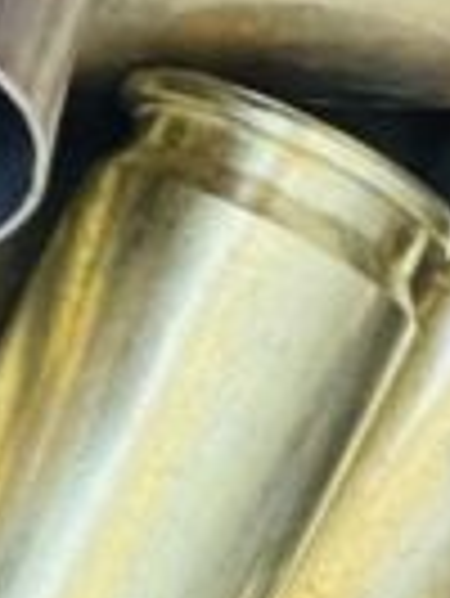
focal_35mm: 401
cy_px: -166
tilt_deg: -88.5
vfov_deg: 4.9
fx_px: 6939
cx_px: -1040
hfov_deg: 3.6
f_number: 2
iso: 250
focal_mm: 6
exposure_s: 1/60
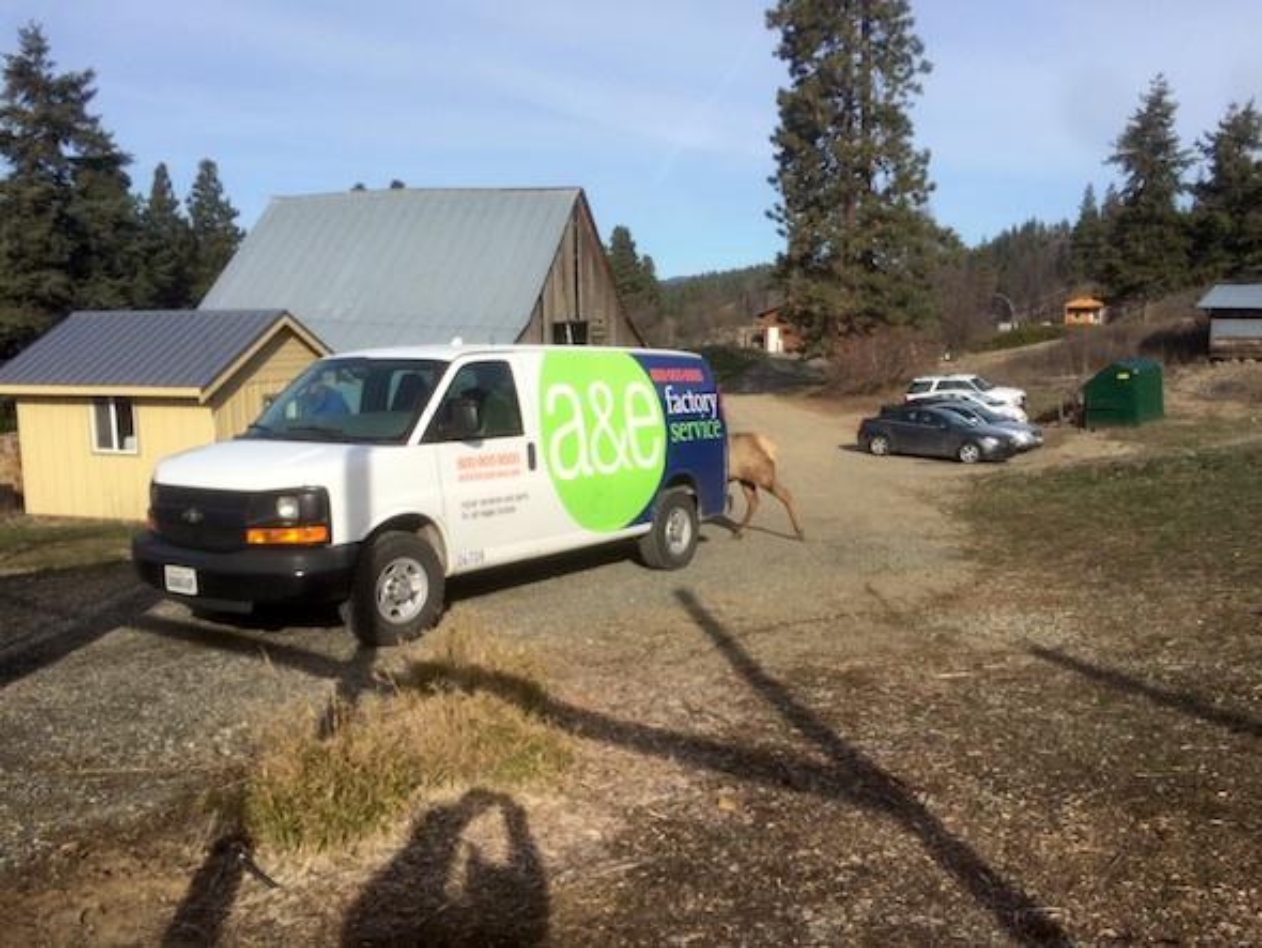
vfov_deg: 48.3
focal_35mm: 29
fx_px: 1058
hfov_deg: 61.6
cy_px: 474
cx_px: 631
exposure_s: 1/2283
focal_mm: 4.15
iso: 32
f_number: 2.2
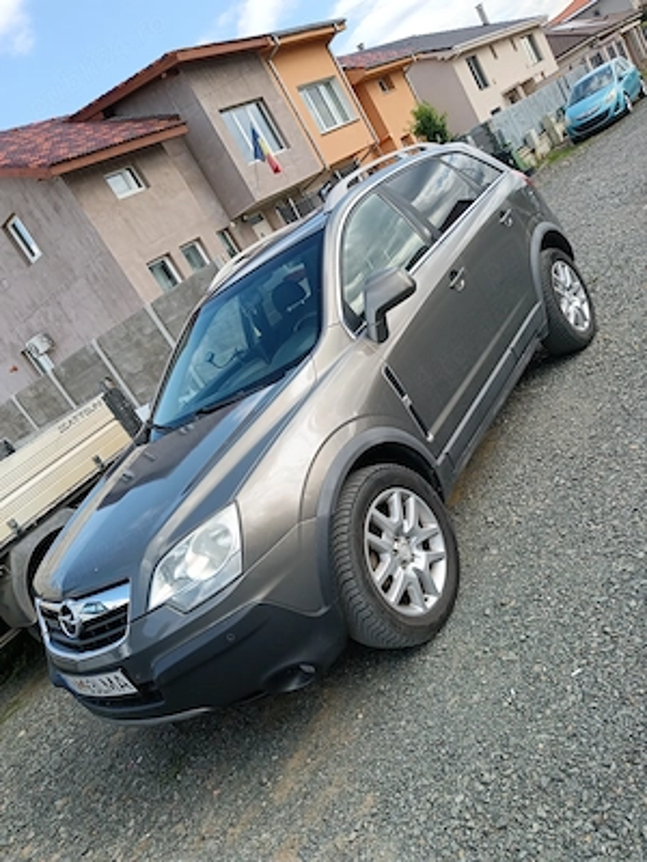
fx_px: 673
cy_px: 431
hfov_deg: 51.4
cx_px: 324
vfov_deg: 65.3
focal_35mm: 27
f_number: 2.4
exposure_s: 1/221
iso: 100
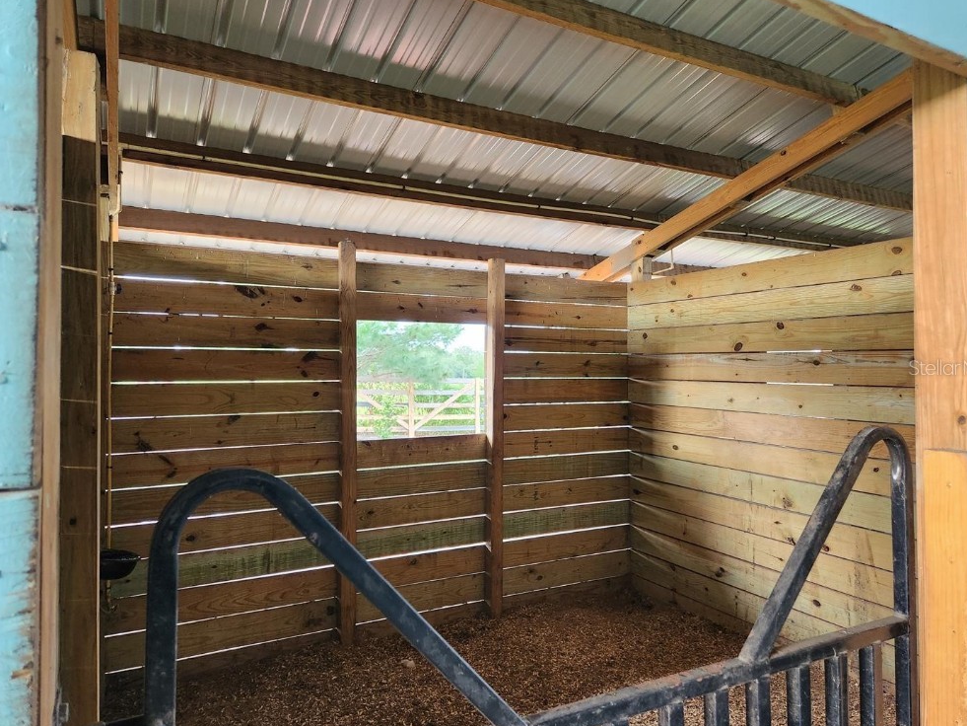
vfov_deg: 56.8
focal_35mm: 24
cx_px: 497
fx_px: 671
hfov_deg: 71.6
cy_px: 367
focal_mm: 5.4
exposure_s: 1/120
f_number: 1.8
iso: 320
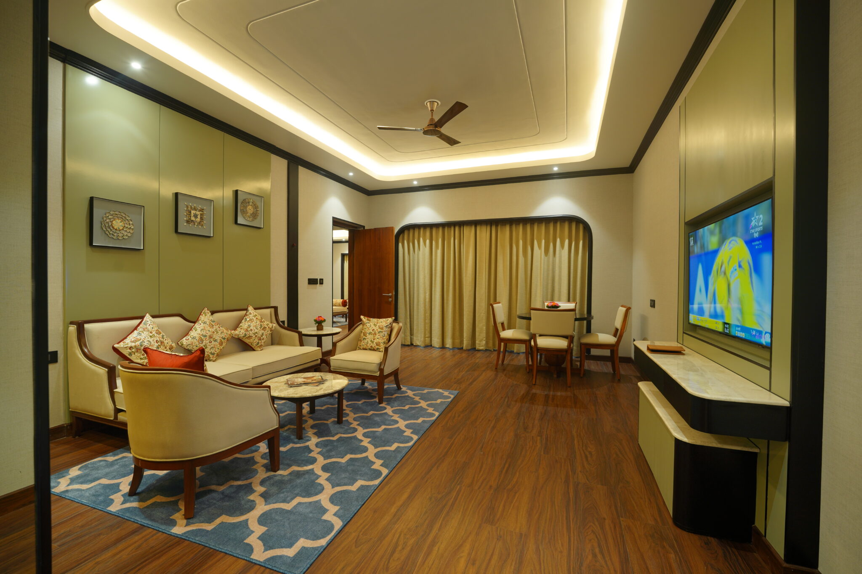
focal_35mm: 15
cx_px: 431
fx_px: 362
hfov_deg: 100.0
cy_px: 287
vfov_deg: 76.9
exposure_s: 1/3
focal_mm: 15.1
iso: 100
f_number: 6.3
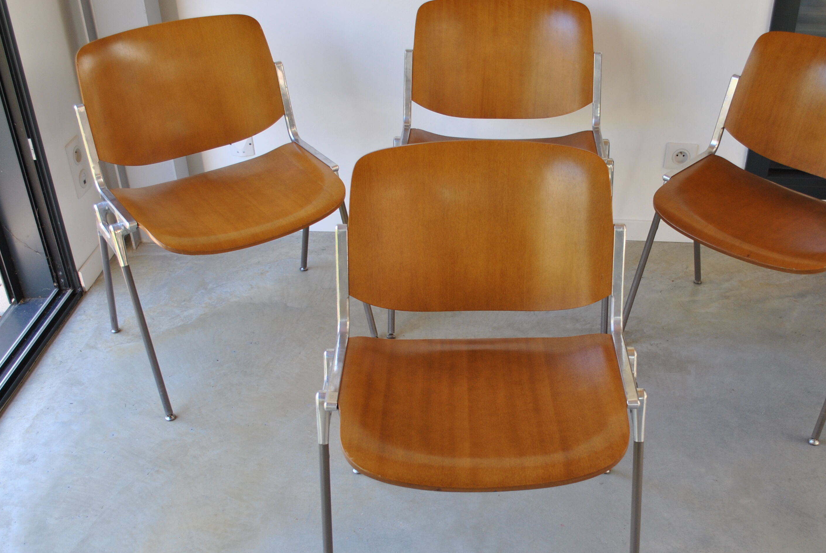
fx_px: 942
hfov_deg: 47.2
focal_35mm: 41
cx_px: 477
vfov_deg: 32.6
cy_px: 342
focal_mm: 20
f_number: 4.5
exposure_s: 1/80
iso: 200
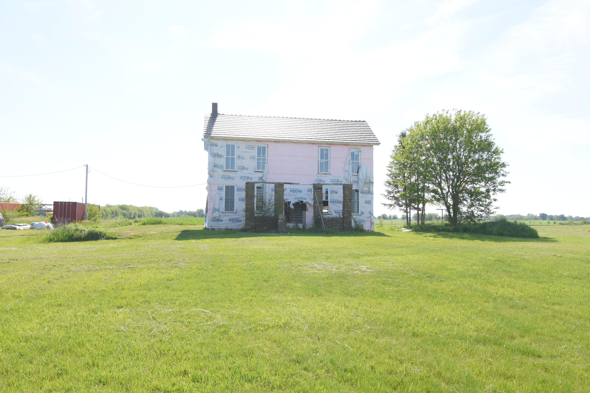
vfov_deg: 43.6
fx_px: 492
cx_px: 295
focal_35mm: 30
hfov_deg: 61.9
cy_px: 196
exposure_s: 1/250
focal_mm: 20
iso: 200
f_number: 8
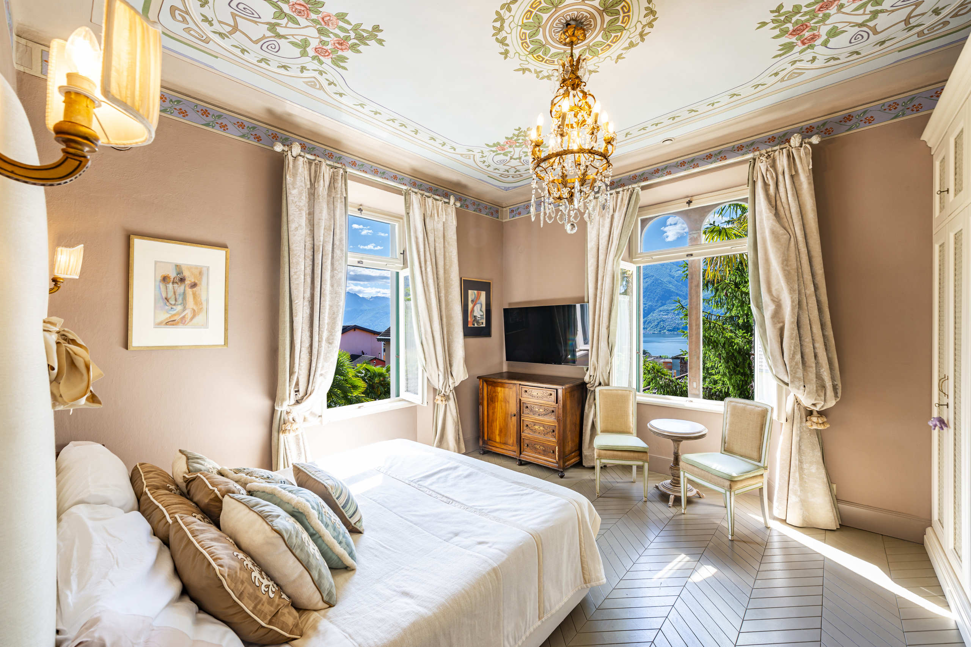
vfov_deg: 81.2
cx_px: 486
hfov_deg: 104.3
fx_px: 378
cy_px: 324
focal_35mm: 14
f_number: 9
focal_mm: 14
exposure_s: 1/8
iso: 100
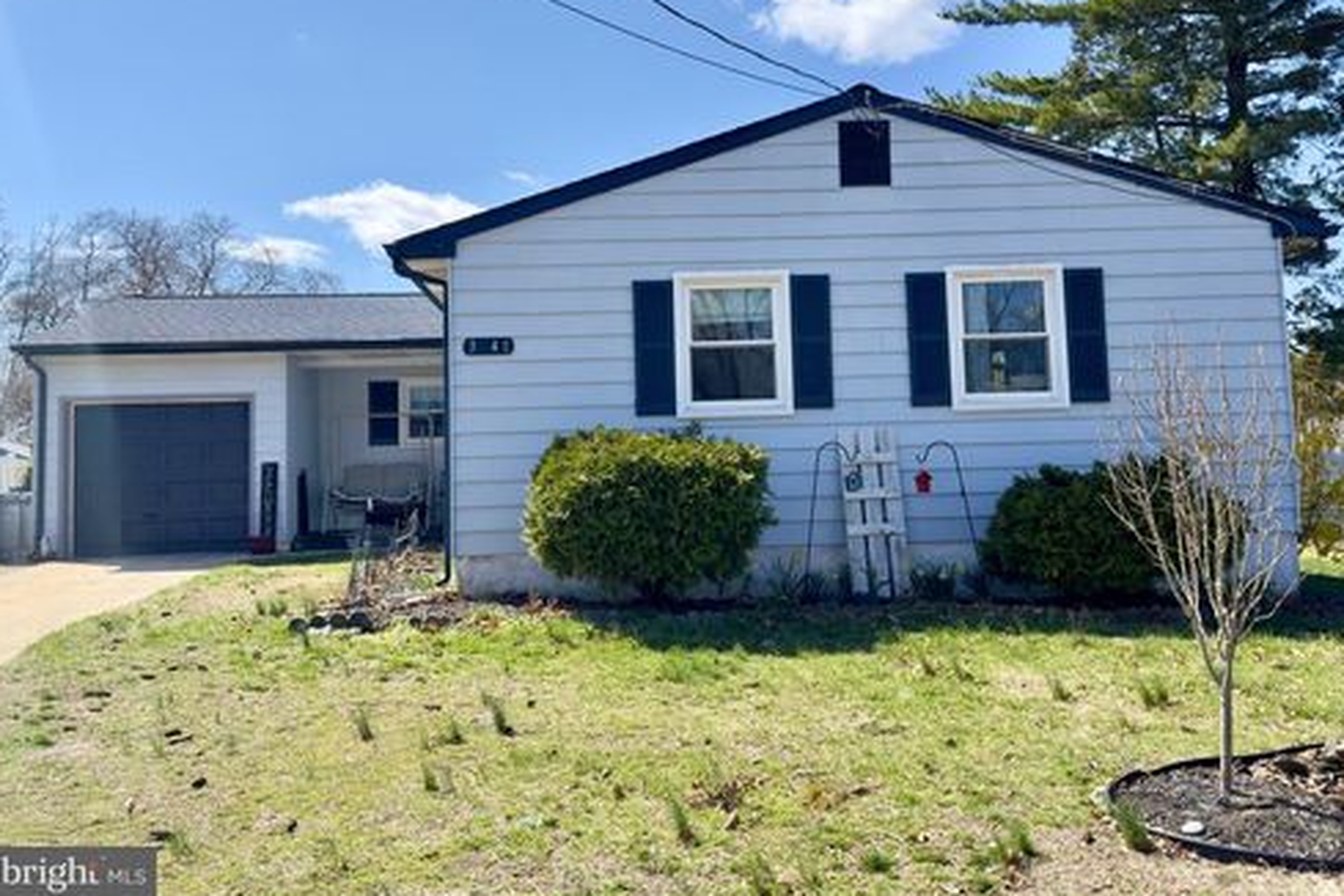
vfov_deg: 38.8
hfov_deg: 55.8
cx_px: 676
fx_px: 1269
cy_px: 386
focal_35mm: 34
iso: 100
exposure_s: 1/4854
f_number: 1.78
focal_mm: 6.76
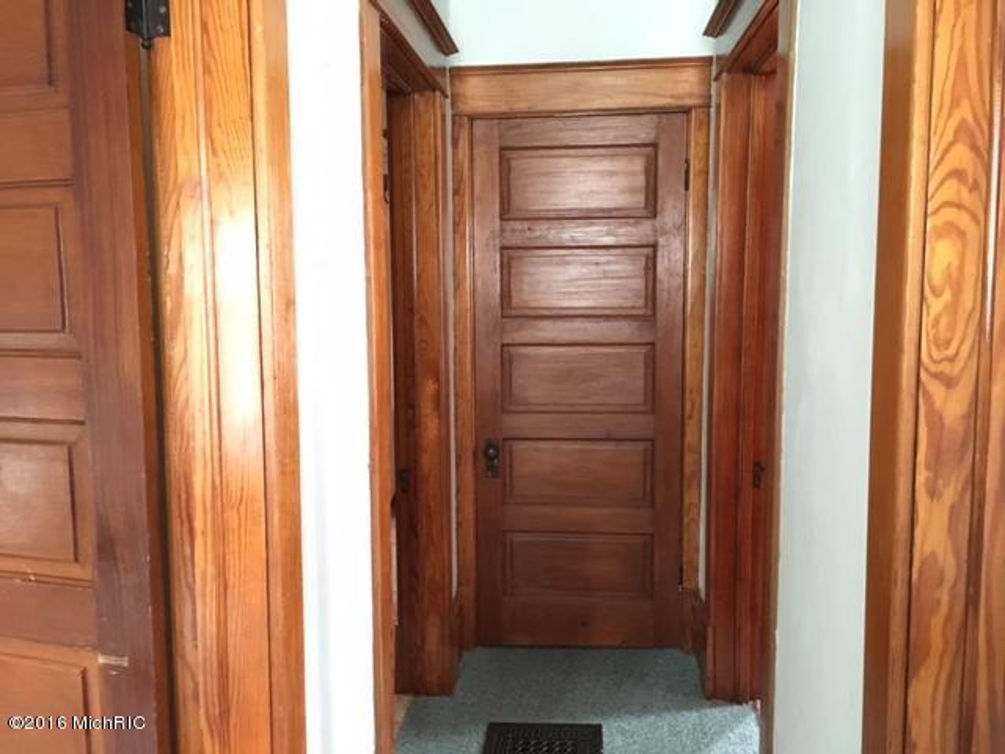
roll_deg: -0.1
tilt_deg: -4.8
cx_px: 502
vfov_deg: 48.2
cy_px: 377
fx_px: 842
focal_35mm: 29
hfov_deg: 61.7
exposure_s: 1/15
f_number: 2.2
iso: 640
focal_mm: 4.15
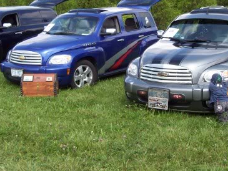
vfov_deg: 23.1
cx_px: 116
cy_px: 42
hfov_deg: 30.7
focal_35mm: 63
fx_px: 415
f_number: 4.8
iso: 80
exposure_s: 1/260
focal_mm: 6
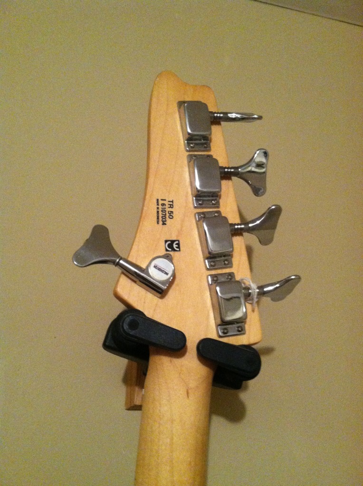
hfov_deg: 40.6
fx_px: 491
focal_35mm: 35
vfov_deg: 52.7
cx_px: 182
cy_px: 243
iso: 640
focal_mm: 3.9
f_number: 2.8
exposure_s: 1/15
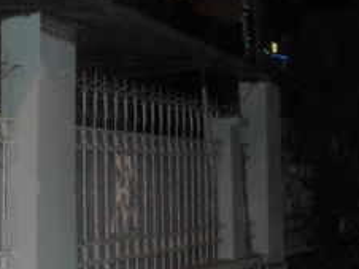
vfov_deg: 18.7
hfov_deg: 25.0
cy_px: 51
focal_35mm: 78
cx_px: 205
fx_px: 808
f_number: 4.5
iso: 400
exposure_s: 1/45
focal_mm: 7.8
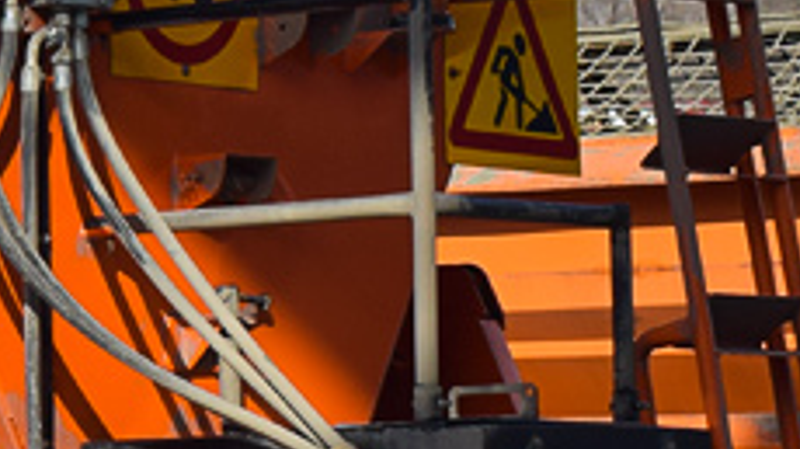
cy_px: 383
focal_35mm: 222
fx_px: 4700
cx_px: -901
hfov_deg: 9.0
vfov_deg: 5.5
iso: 100
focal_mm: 27
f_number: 5.6
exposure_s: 1/800
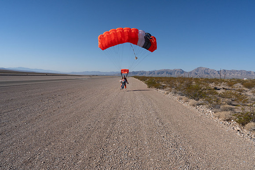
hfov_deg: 73.7
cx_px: 128
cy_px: 85
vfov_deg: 53.2
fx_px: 170
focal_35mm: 24
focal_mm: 24
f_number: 11
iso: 800
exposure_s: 1/2000
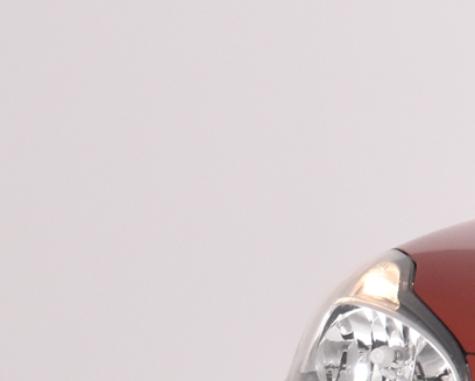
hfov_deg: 8.1
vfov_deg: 6.8
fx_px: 3165
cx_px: 1045
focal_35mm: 225
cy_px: 494
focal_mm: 34
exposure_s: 1/100
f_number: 5
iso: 1600
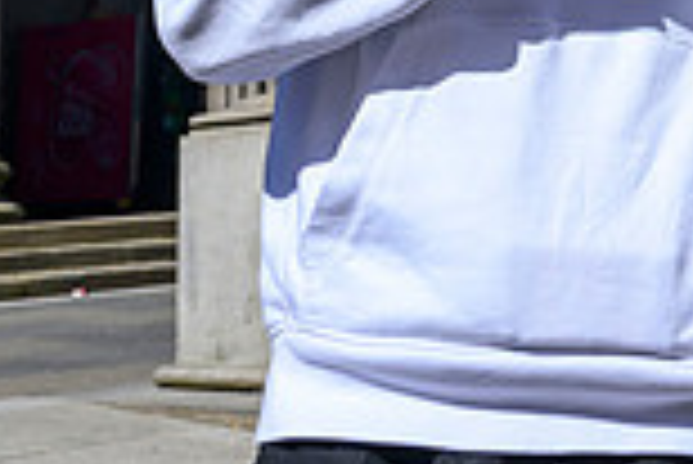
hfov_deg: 18.9
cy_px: -487
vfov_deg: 11.6
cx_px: 708
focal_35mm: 105
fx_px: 2023
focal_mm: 24
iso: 500
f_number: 6.3
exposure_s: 1/2500
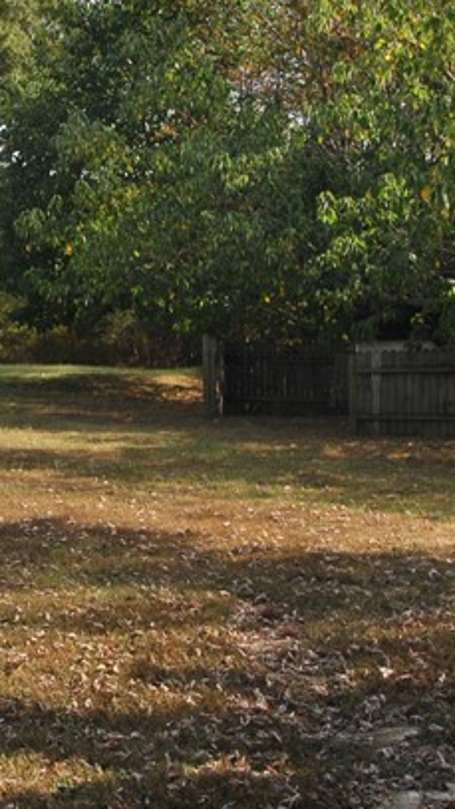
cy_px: 296
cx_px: -164
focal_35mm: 67
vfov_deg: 31.3
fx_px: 1437
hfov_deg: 16.8
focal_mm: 16
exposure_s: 1/160
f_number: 6.3
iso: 100
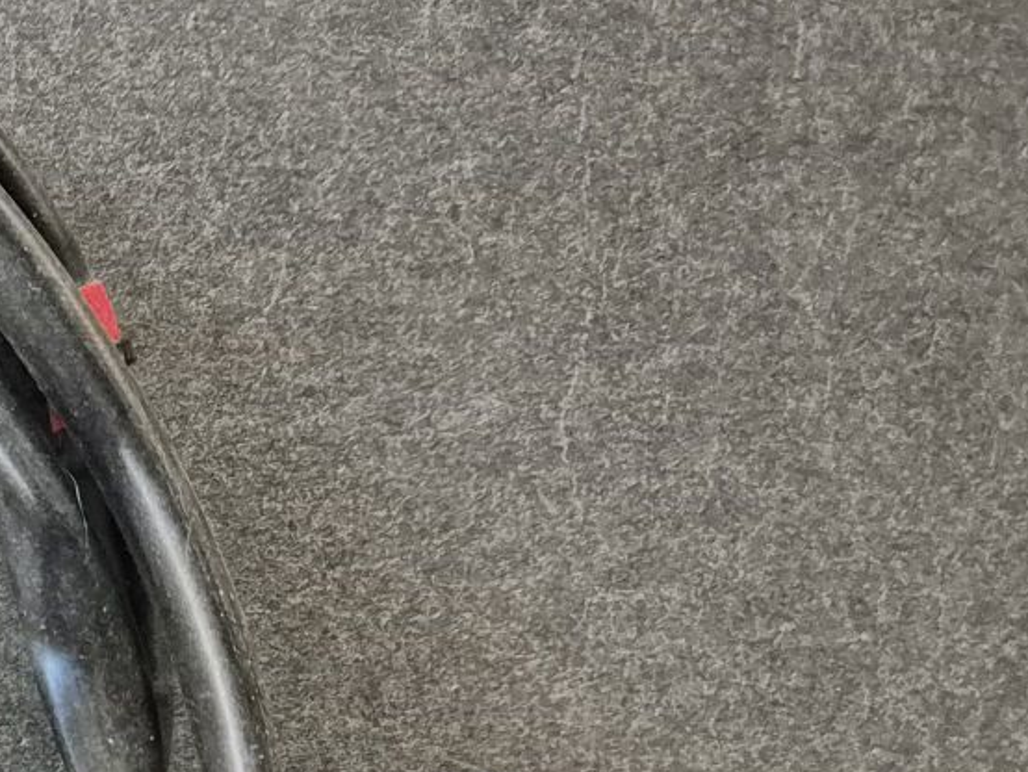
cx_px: -740
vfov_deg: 17.1
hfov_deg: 18.9
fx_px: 2466
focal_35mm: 83
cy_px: 909
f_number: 1.8
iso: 2000
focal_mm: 5.4
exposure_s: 1/100
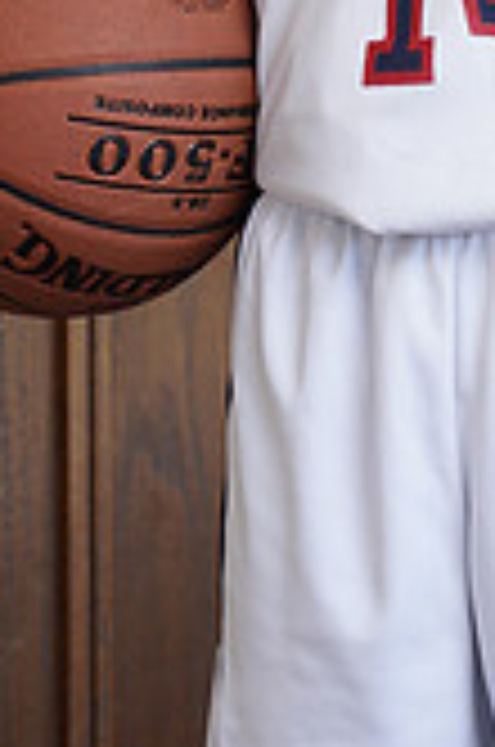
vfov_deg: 6.9
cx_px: 464
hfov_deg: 4.6
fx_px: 6151
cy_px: -328
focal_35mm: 297
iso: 200
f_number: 5.6
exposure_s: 1/60
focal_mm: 85
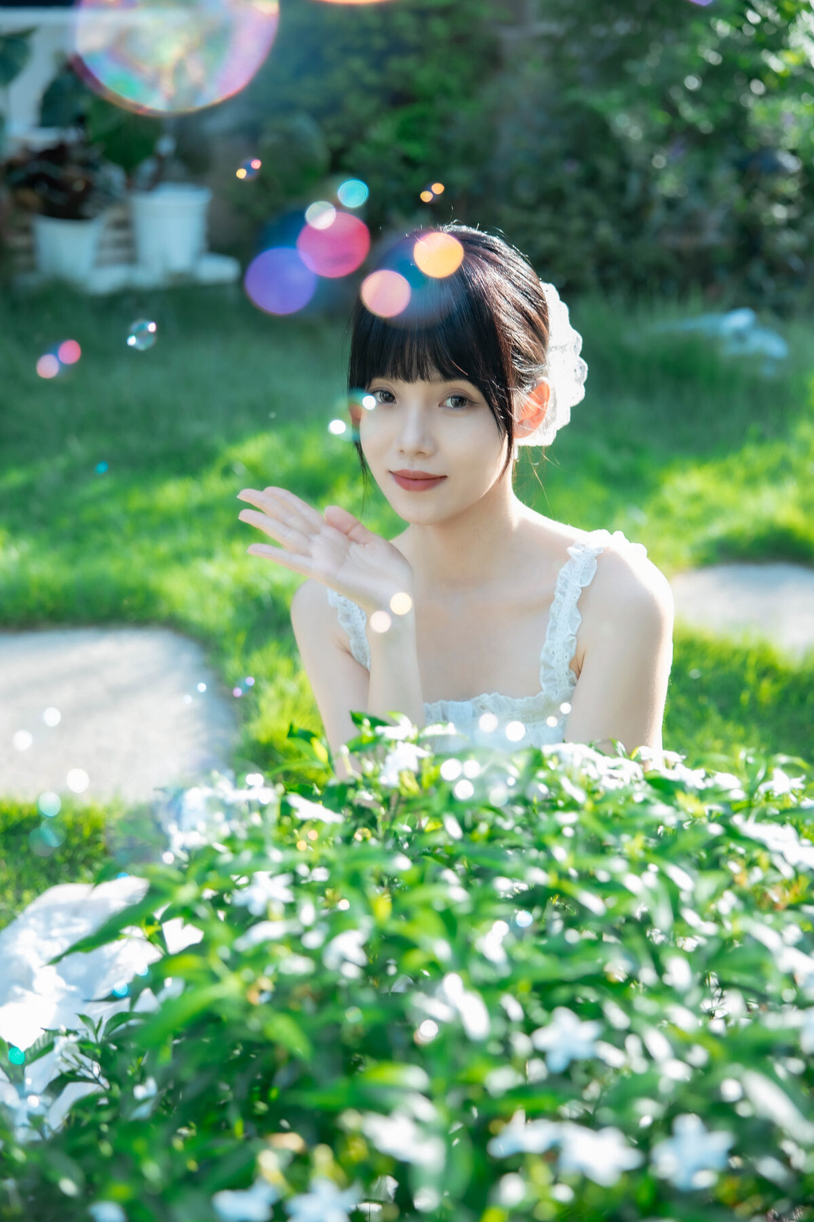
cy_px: 611
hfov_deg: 28.1
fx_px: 1628
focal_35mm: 48
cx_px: 407
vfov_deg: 41.1
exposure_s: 1/200
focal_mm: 48
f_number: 2.8
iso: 200
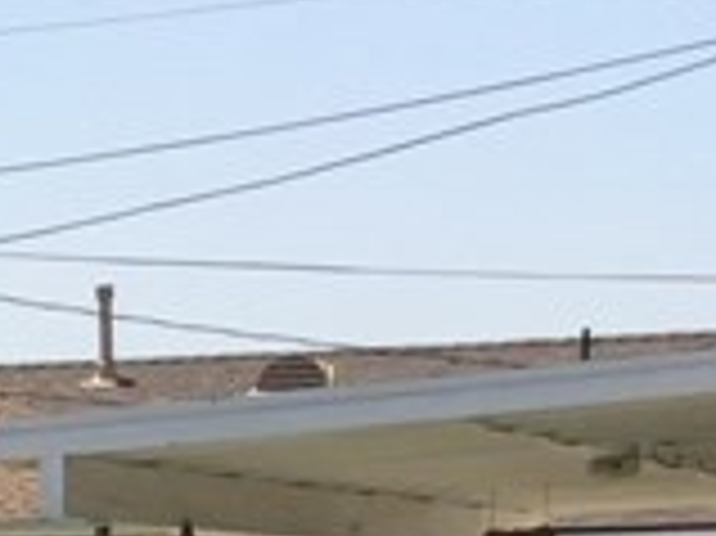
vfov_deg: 7.1
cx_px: -639
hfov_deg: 9.9
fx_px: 3865
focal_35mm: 187
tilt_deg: -13.3
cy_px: 1558
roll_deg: -0.2
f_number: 2.2
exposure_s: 1/2198
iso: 32
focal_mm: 4.15
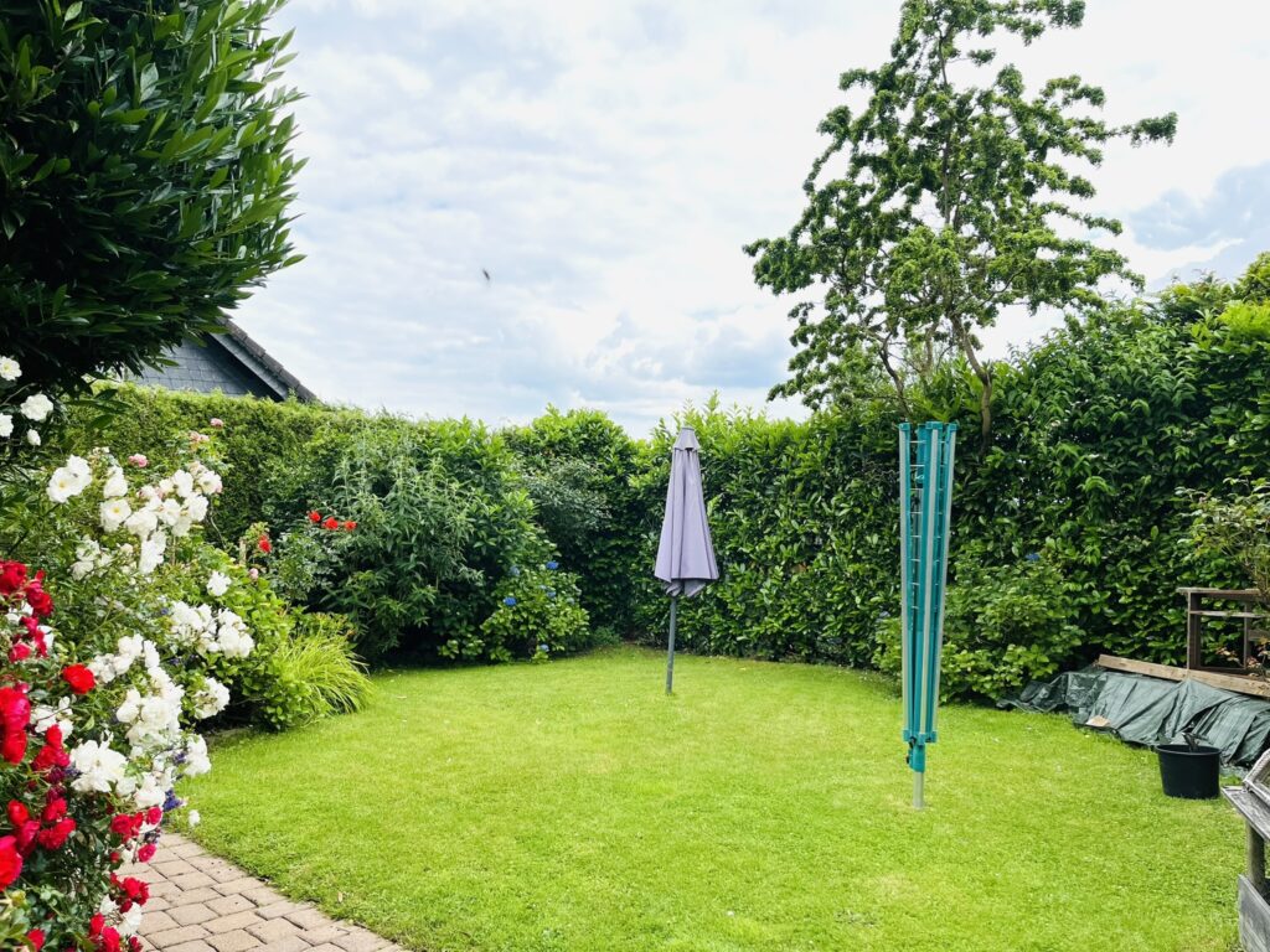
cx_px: 635
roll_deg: +1.8
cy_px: 476
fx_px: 954
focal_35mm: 26
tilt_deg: +1.9
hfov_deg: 67.3
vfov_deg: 53.1
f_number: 1.6
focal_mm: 5.1
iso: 50
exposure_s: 1/3521
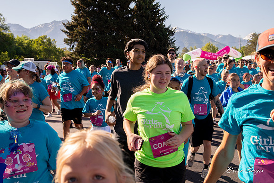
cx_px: 123
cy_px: 82
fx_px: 402
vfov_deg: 25.5
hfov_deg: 37.6
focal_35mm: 53
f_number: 8
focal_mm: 48
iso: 800
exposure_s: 1/1000
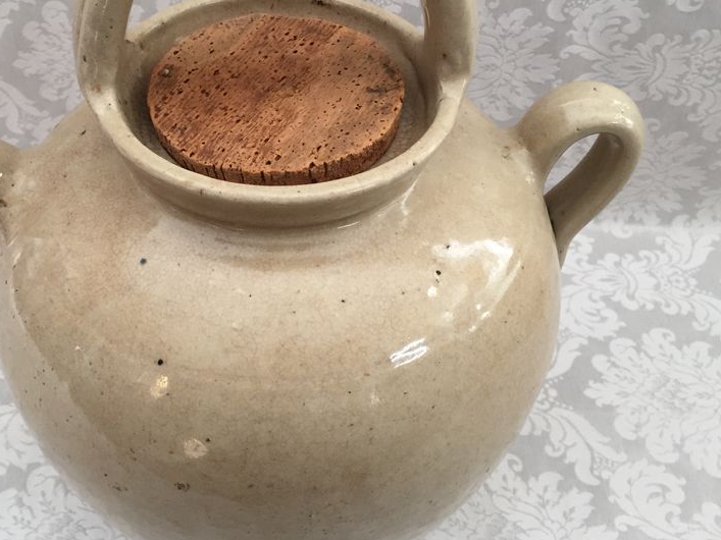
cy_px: 195
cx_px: 285
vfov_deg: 34.9
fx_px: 854
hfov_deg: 45.5
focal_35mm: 41
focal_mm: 4.15
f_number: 2.2
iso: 64
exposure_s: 1/33
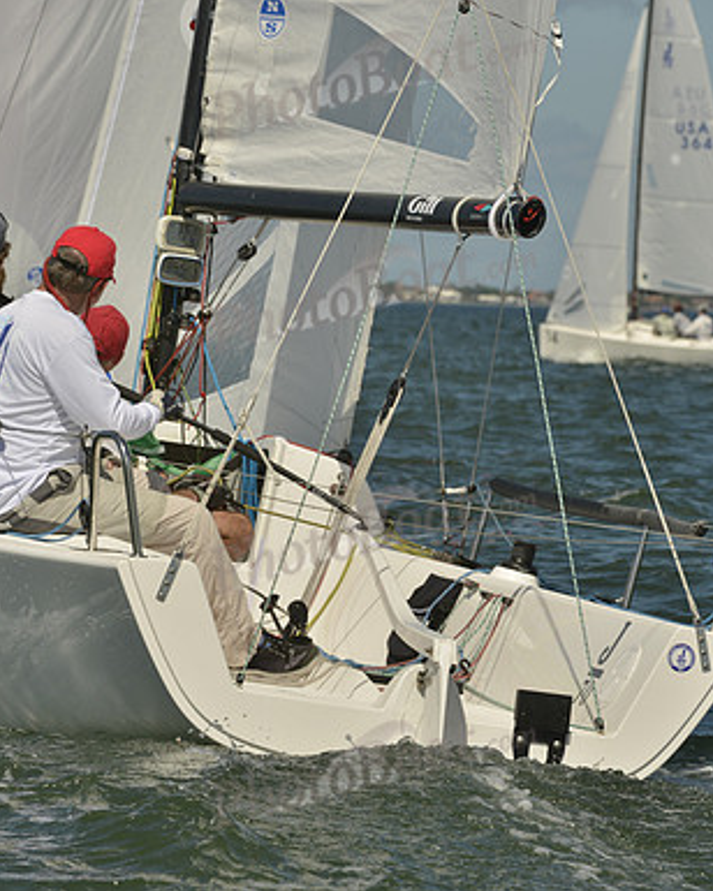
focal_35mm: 283
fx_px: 7465
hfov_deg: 5.5
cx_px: 93
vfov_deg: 6.8
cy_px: 446
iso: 280
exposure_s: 1/1000
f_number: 11
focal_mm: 200
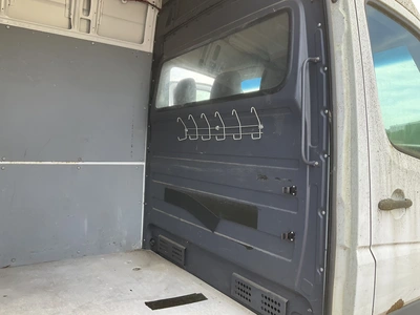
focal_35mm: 29
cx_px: 210
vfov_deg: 48.2
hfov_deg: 61.7
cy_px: 158
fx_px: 352
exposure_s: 1/211
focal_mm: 3
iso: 25
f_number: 1.8
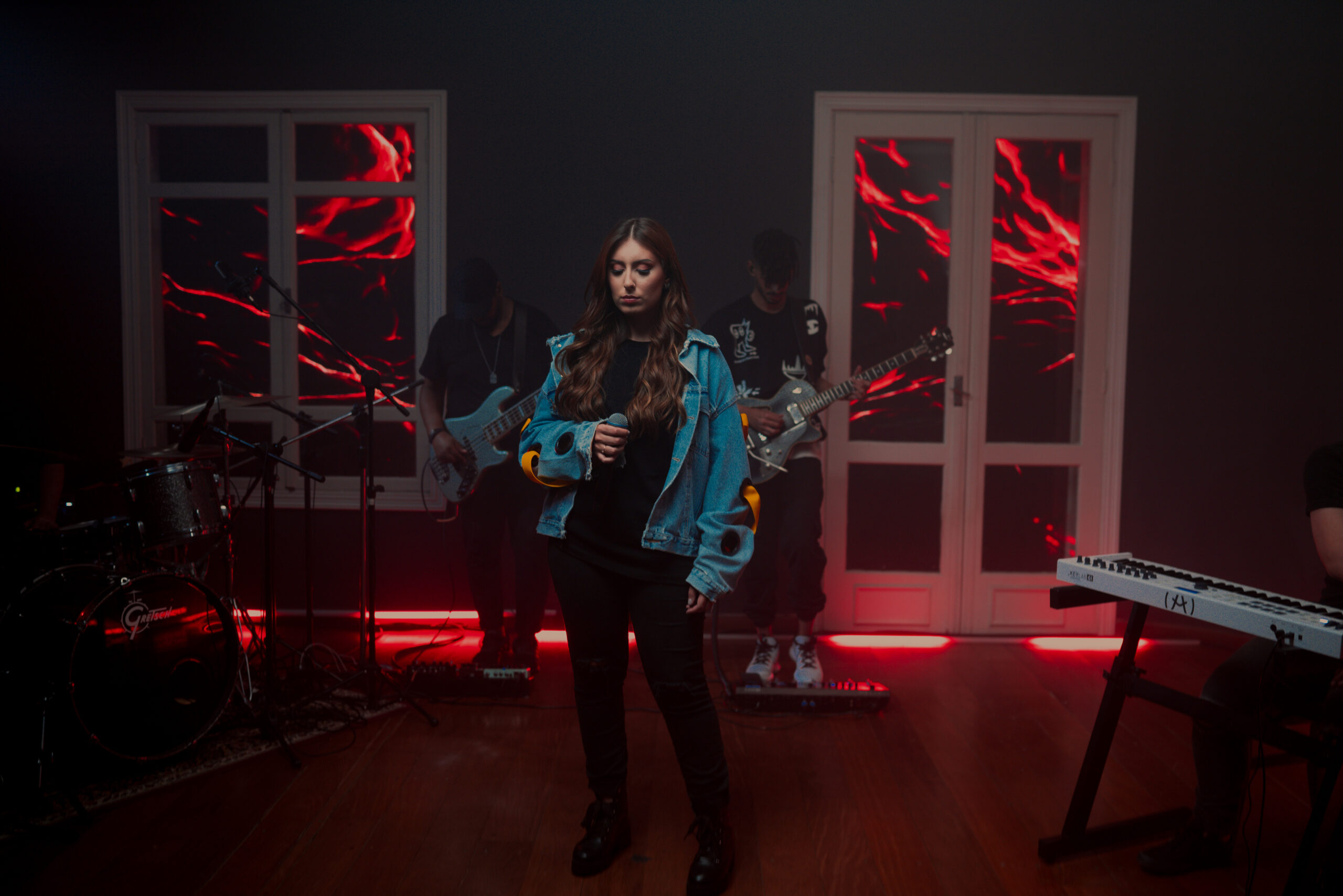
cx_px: 672
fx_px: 1306
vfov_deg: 37.9
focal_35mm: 35
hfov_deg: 54.4
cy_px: 448
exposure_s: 1/60
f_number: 2
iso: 200
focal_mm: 35
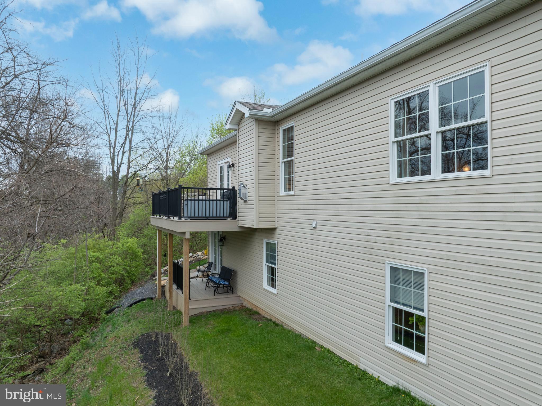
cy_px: 203
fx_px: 376
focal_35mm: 24
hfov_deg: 71.6
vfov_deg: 56.8
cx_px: 271
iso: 100
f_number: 7.1
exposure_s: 1/60
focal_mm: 12.29
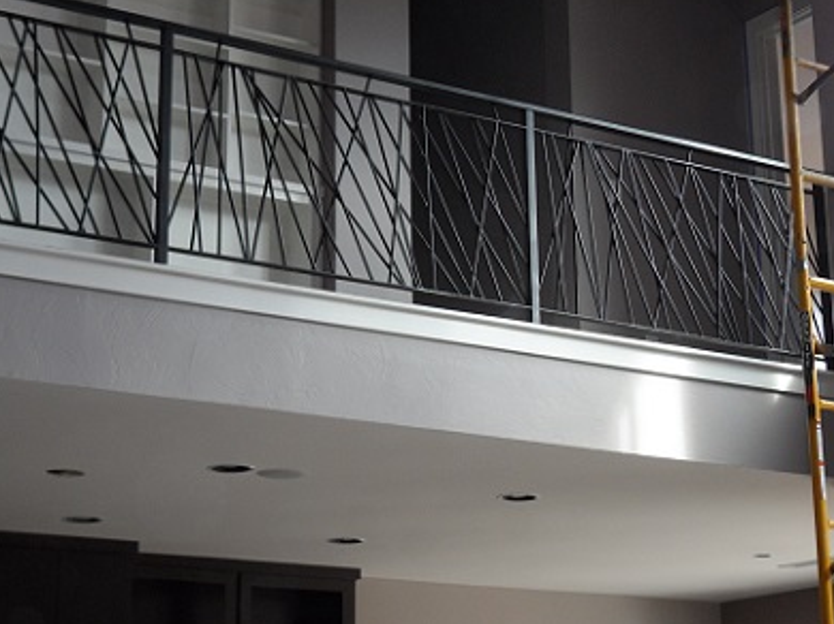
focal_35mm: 82
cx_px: 404
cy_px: 296
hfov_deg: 23.9
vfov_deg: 18.0
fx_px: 1974
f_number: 5.8
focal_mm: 13.2
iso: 240
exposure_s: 1/45
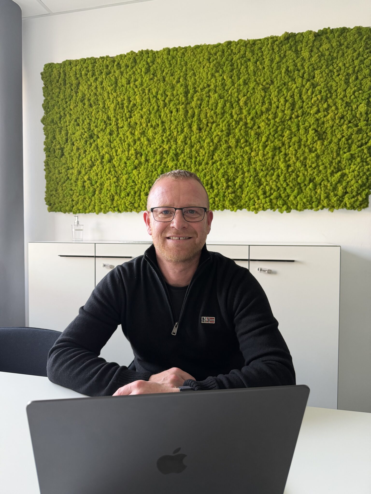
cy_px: 247
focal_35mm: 24
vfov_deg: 71.6
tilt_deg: -2.0
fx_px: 343
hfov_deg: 56.8
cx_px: 186
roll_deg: +0.3
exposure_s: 1/91
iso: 200
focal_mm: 6.76
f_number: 1.78
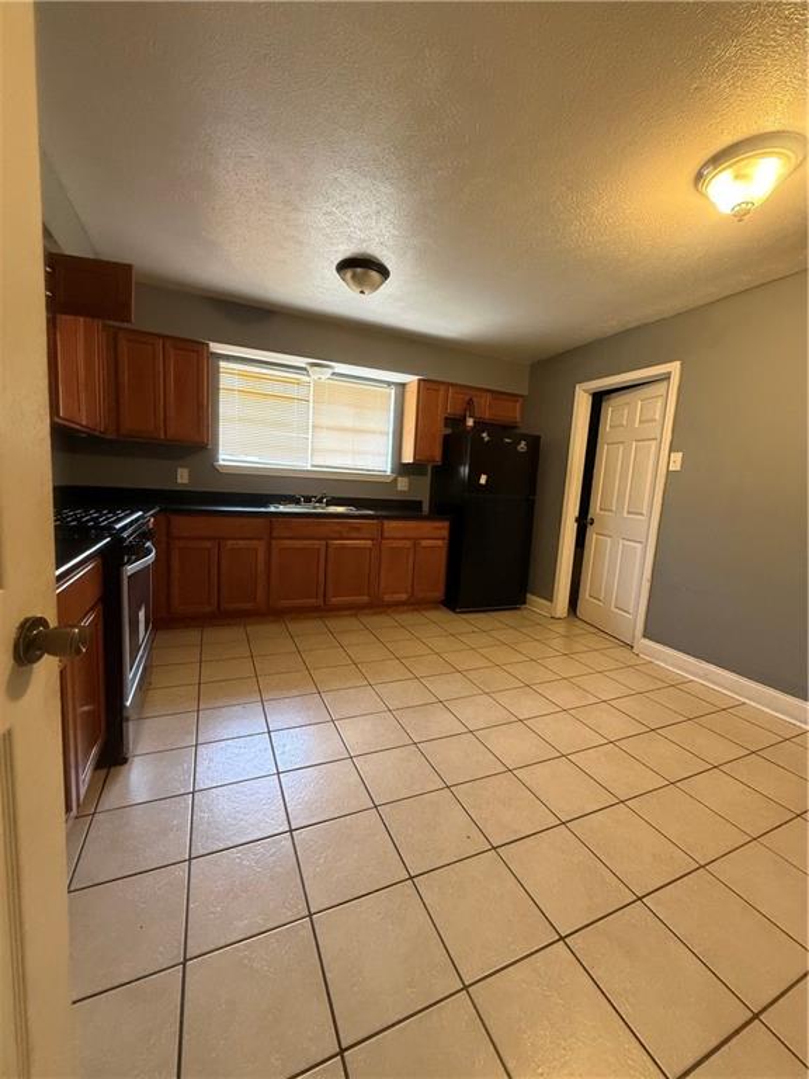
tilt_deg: -7.2
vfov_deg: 102.1
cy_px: 540
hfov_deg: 85.7
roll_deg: -4.4
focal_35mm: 14
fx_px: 436
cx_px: 404
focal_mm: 2.22
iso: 400
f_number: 2.2
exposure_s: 1/60
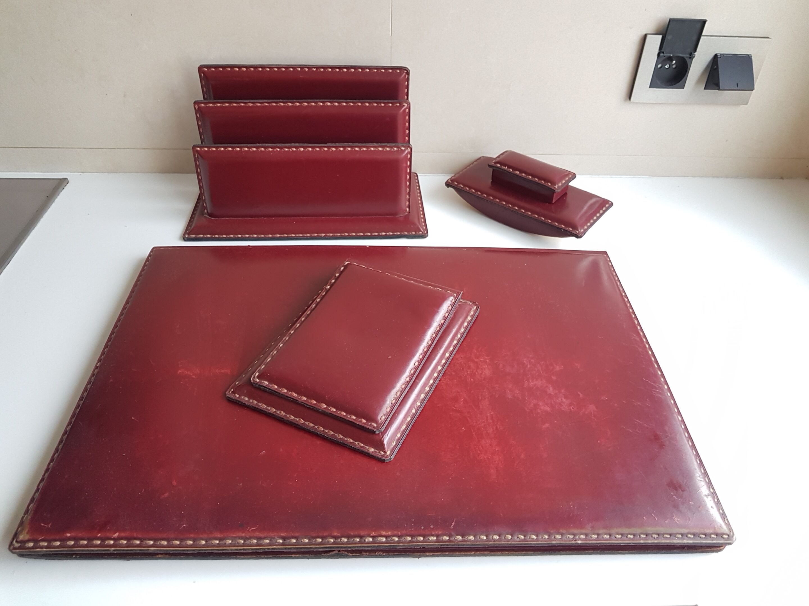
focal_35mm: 26
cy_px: 303
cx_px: 404
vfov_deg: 53.1
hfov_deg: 67.3
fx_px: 608
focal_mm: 4.2
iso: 125
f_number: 1.7
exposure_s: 1/50
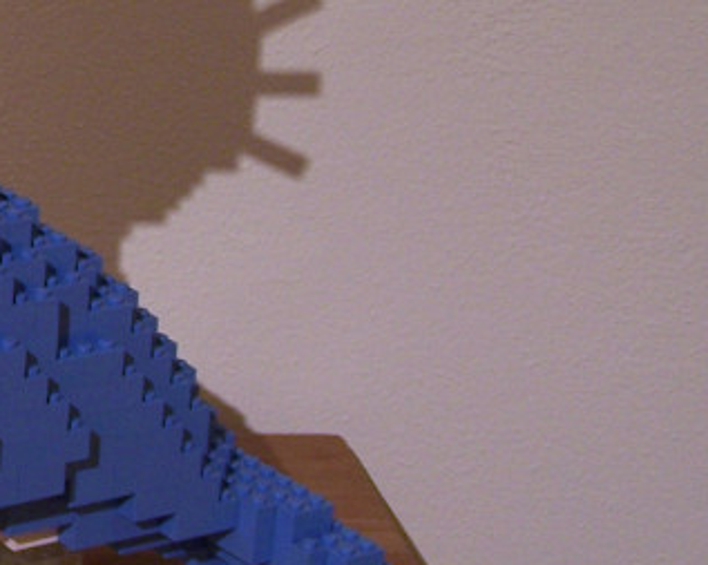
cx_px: -293
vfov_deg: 12.7
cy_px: 54
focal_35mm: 120
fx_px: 2512
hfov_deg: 15.1
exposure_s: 1/2
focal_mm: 6.3
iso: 80
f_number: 2.8
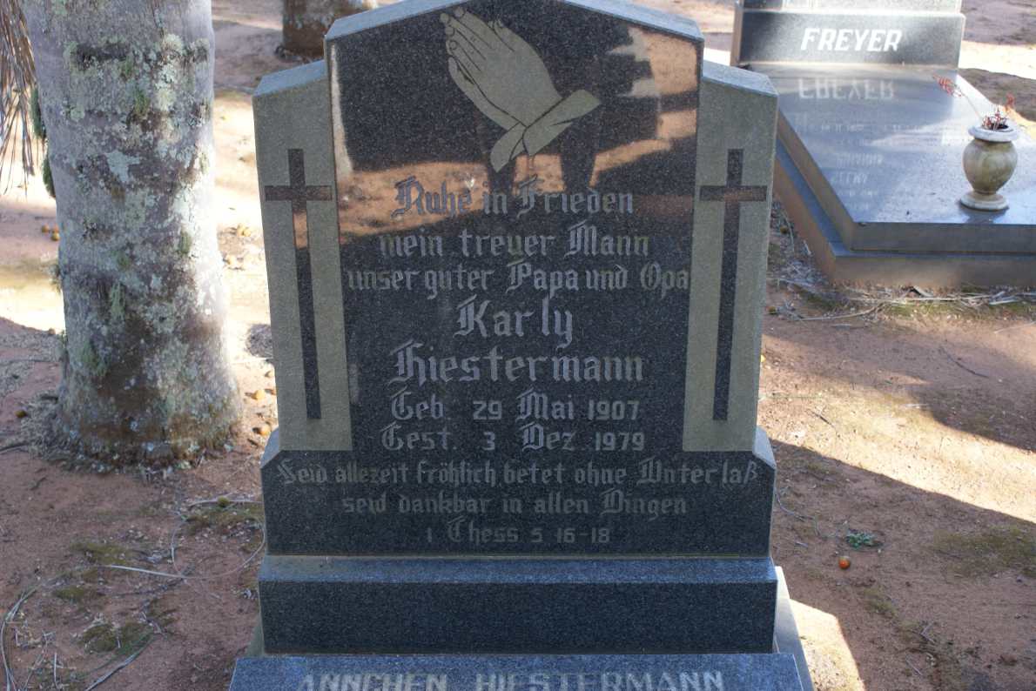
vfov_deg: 29.9
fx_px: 1295
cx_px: 518
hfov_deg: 43.6
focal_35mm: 45
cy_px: 346
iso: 250
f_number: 5
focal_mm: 30
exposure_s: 1/60
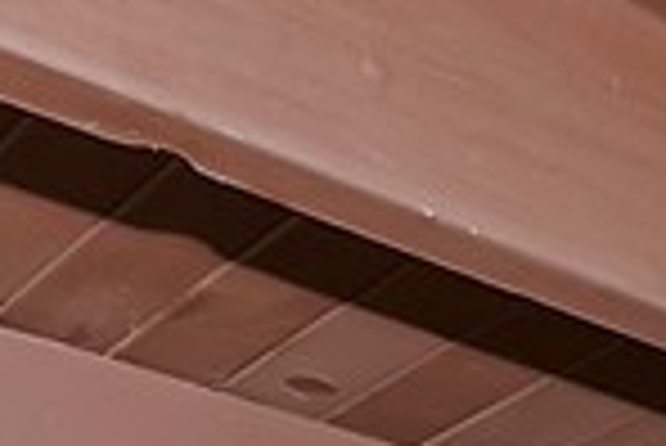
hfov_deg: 13.9
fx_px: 2037
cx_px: 1534
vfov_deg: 9.8
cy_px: 1311
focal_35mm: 110
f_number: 8
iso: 400
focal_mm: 10
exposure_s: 1/30
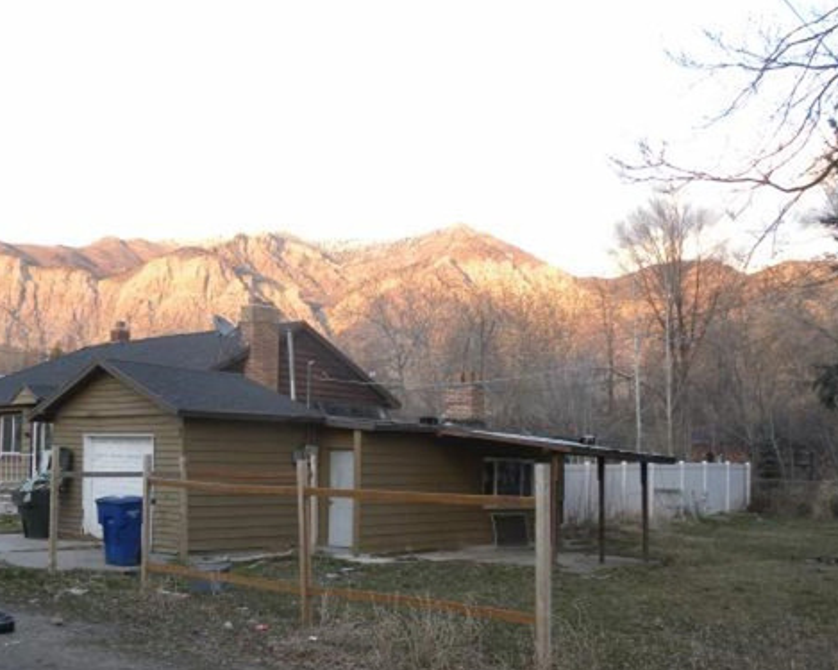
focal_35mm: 44
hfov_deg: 41.6
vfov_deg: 33.9
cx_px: 291
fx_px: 1091
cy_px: 423
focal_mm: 5.9
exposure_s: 1/71.6
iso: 169
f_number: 2.8
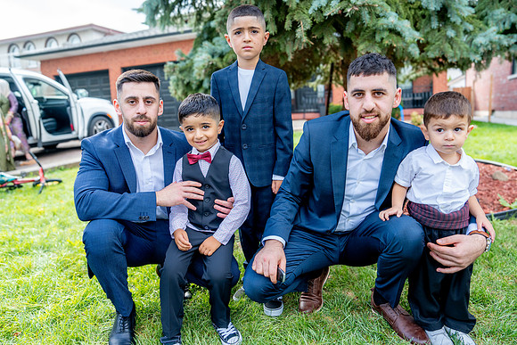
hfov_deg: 71.9
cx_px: 258
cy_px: 172
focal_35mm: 25
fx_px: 357
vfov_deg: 51.6
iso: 320
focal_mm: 24
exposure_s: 1/800
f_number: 2.8
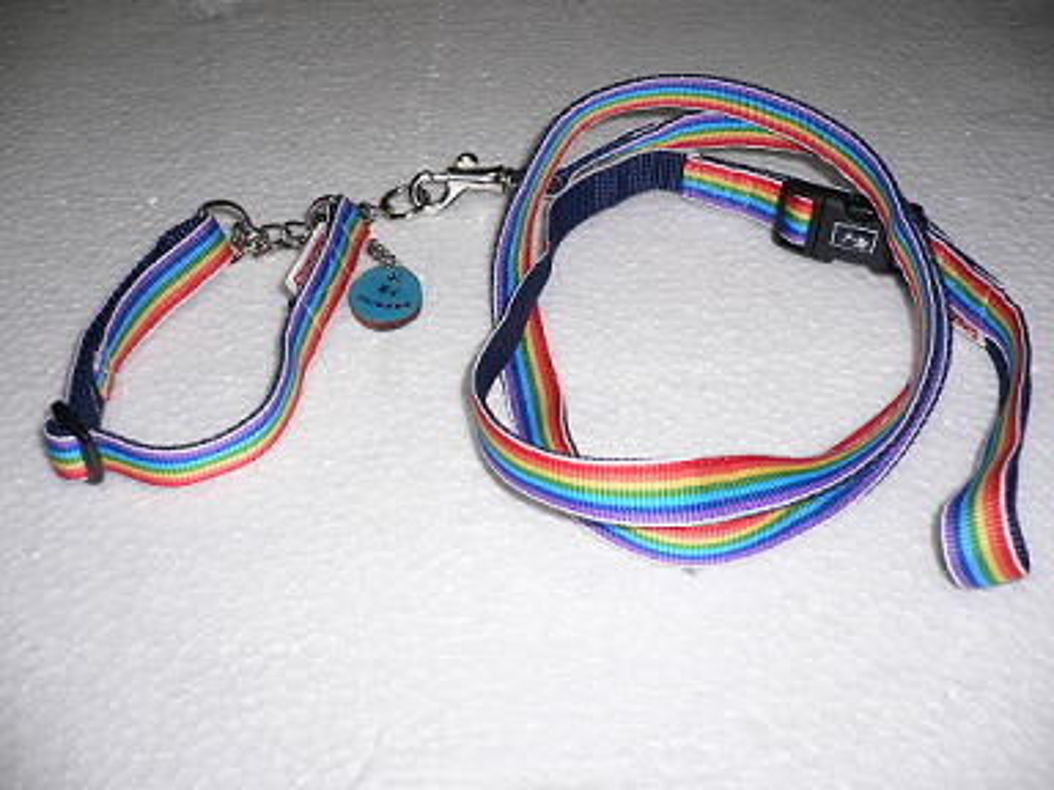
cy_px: 395
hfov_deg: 52.6
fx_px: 1066
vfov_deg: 40.7
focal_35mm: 35
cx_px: 527
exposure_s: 1/60
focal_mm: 5.8
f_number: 2.8
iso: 80
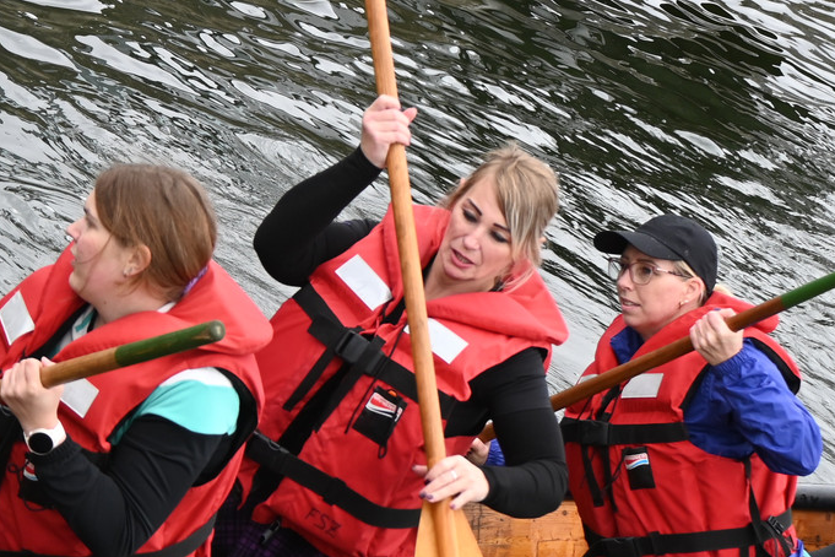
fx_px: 5497
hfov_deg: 8.7
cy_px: 363
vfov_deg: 5.8
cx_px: 289
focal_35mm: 237
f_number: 4.5
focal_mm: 56
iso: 280
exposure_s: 1/250
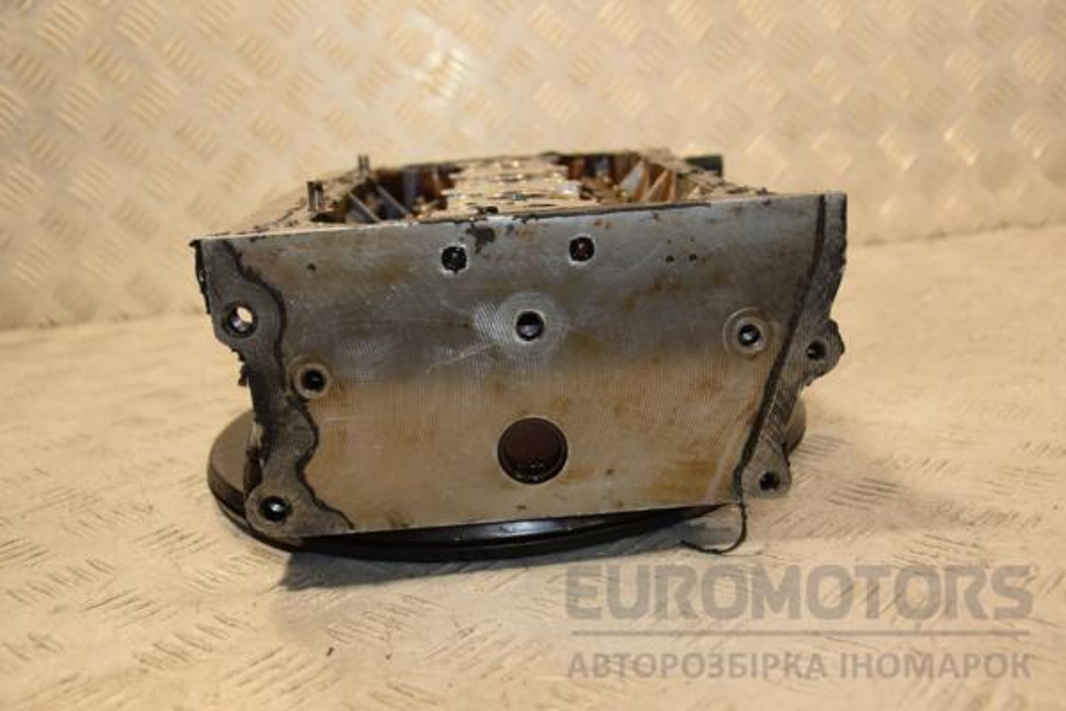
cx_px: 533
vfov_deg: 35.5
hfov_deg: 51.3
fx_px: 1110
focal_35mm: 38
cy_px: 356
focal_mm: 25
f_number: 5
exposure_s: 1/160
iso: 800
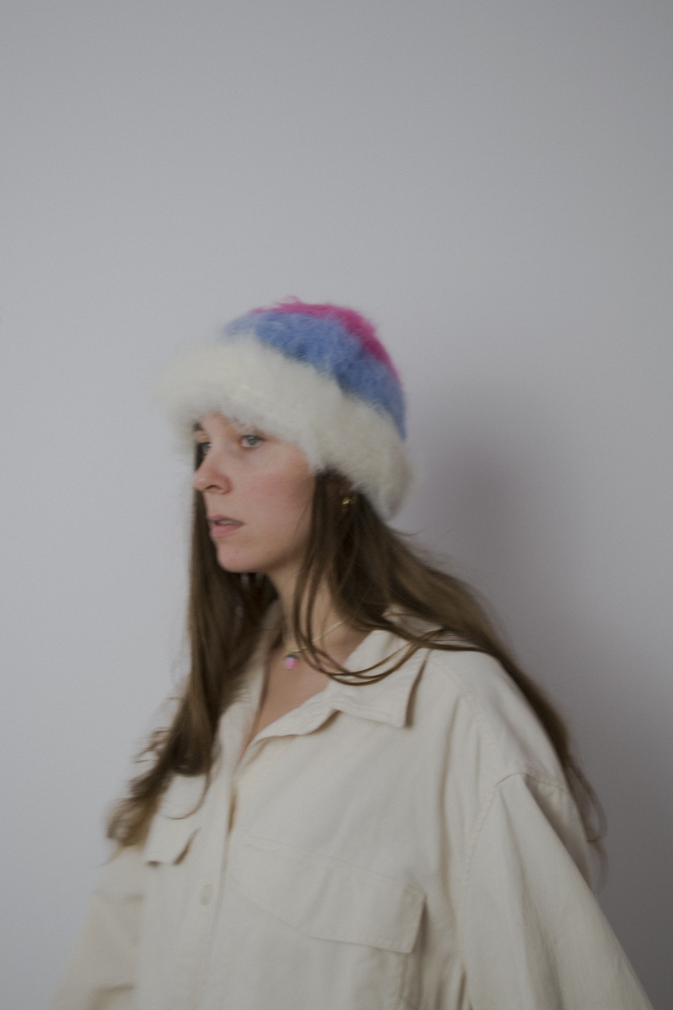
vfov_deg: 46.4
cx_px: 336
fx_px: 1178
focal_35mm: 42
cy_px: 505
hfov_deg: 31.9
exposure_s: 1/40
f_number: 4.5
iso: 100
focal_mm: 28
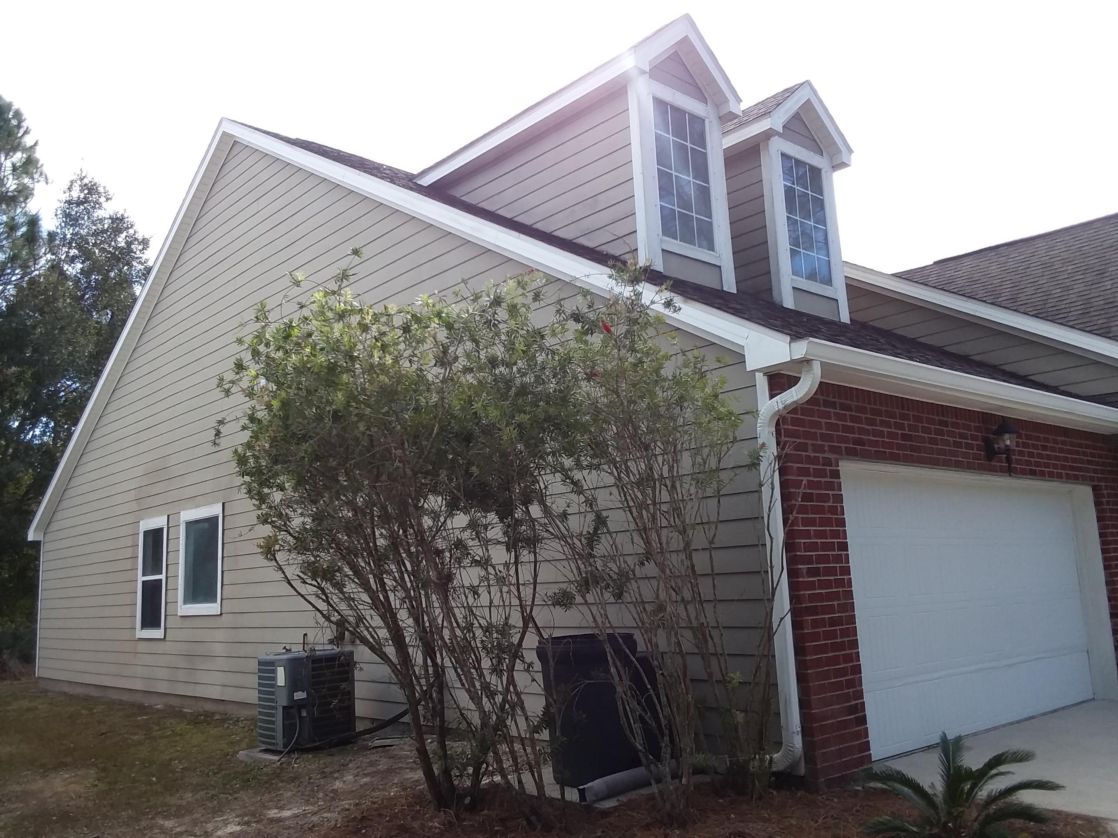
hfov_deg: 61.7
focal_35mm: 29
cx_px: 559
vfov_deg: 48.2
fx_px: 937
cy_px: 419
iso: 40
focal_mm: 2.47
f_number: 1.9
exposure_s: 1/449
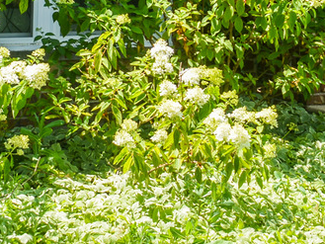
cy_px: -256
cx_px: 322
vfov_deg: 7.2
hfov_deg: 9.9
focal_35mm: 199
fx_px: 1869
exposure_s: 1/160
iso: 100
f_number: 6.3
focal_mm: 28
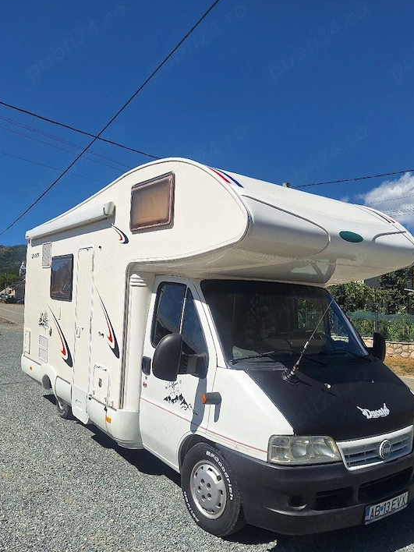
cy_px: 303
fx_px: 415
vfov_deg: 67.1
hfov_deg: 53.0
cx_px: 228
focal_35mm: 26
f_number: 1.8
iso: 40
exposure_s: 1/5000
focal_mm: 5.54
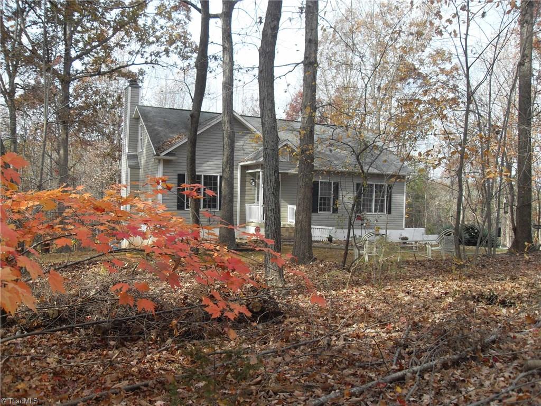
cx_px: 270
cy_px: 203
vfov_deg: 41.8
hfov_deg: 54.0
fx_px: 531
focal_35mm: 34
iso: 80
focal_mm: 6.3
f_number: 7
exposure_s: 1/90
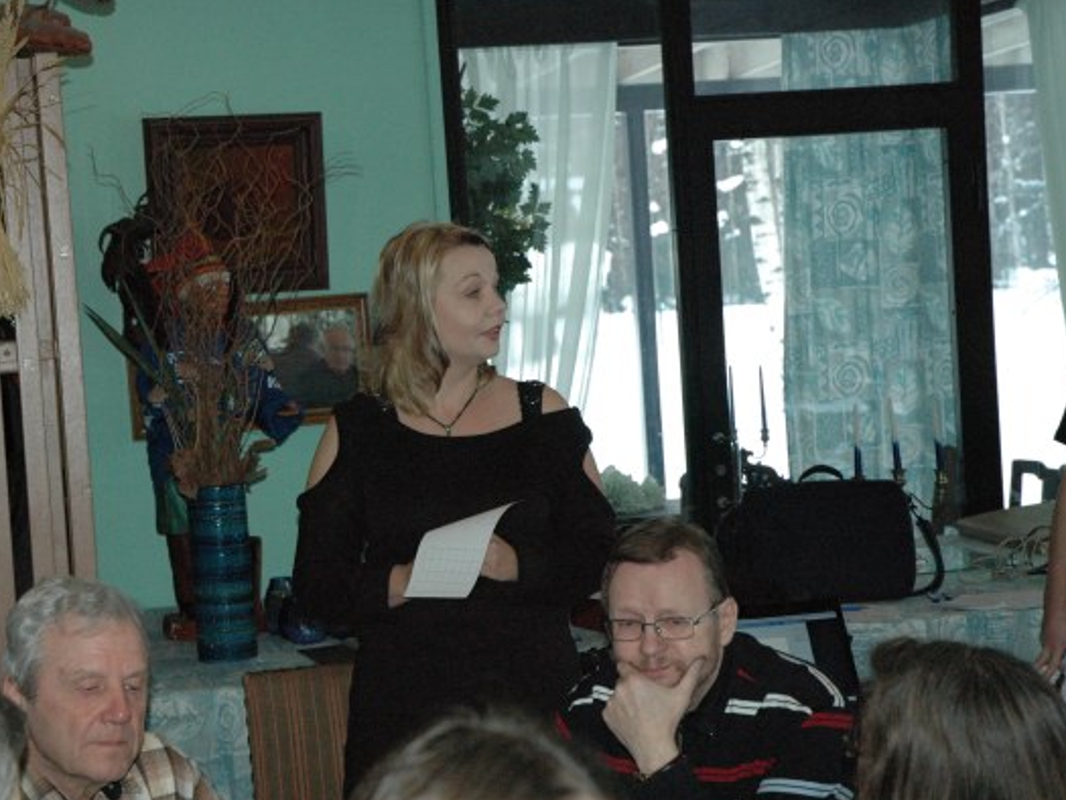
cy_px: 400
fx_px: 2341
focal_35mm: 76
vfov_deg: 19.4
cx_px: 471
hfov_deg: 25.6
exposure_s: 1/250
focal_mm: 46
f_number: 5
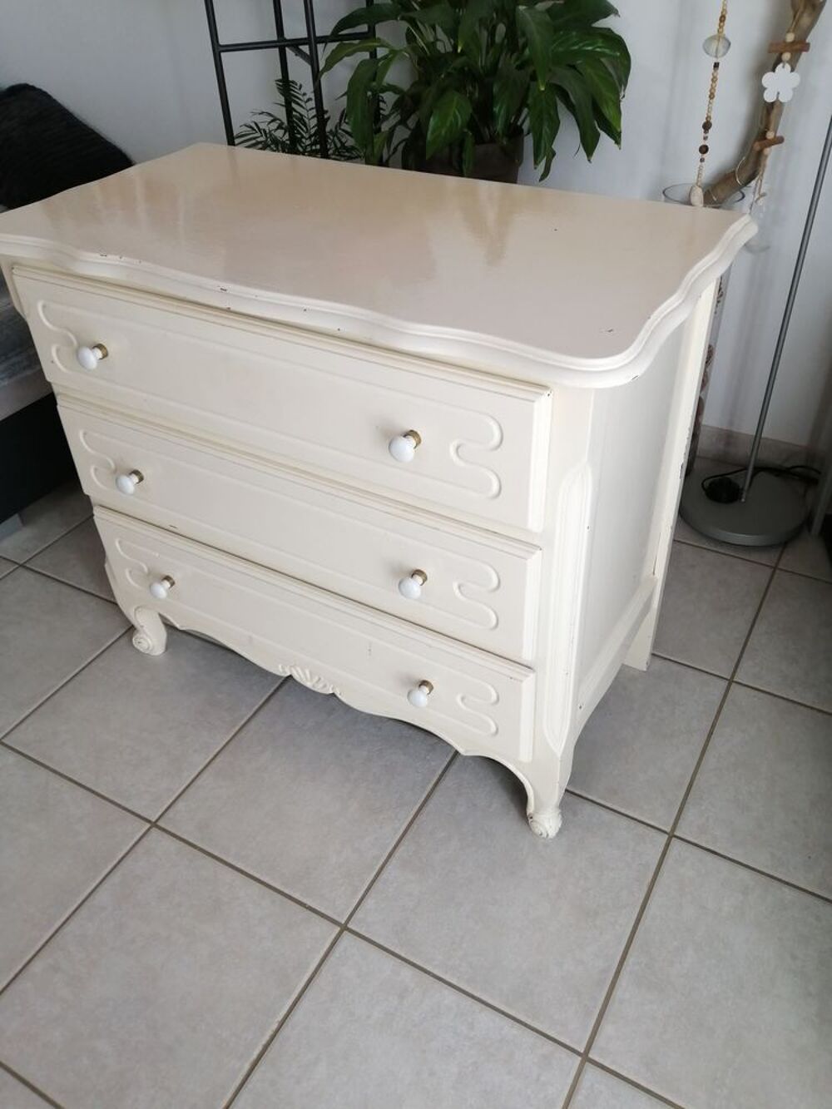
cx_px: 416
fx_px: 833
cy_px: 554
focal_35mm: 26
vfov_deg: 67.3
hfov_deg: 53.1
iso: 64
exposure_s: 1/50
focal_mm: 3.6
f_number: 1.8
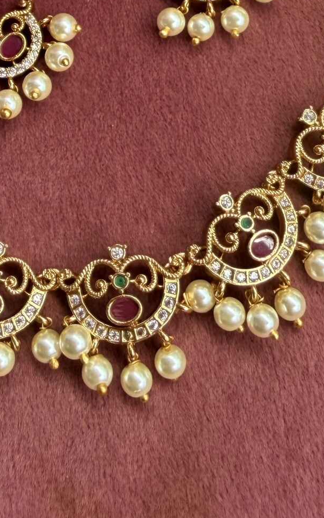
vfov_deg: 28.7
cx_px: 83
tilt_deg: -69.5
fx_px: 946
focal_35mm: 67
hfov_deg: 19.3
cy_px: 2
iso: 40
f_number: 2.2
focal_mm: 2.22
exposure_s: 1/121
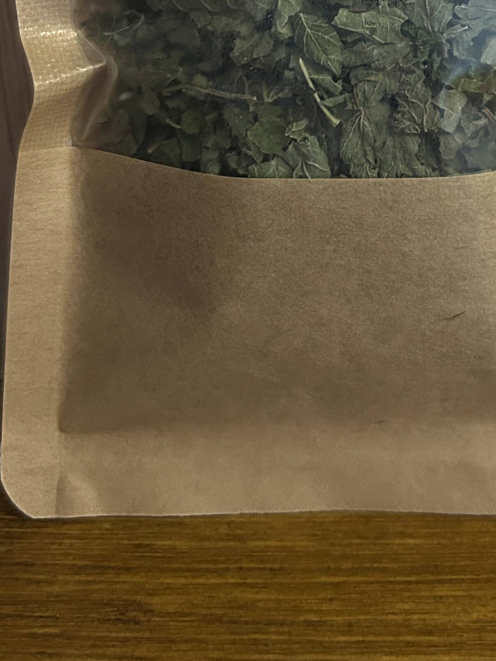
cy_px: -65
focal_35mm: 65
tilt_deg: -21.0
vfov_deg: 27.3
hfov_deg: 22.2
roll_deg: -1.0
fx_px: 1242
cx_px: 424
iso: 500
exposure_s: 1/52
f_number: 1.5
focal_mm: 5.7
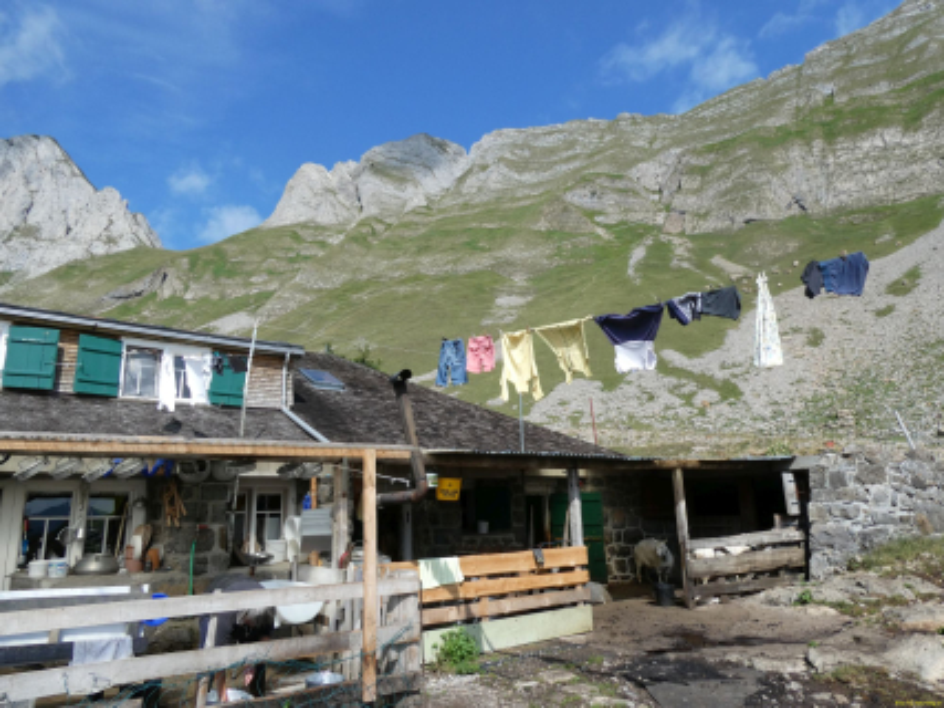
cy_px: 354
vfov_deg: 56.8
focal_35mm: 24
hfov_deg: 71.6
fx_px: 654
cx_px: 472
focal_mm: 4.3
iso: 80
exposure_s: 1/1000
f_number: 3.3
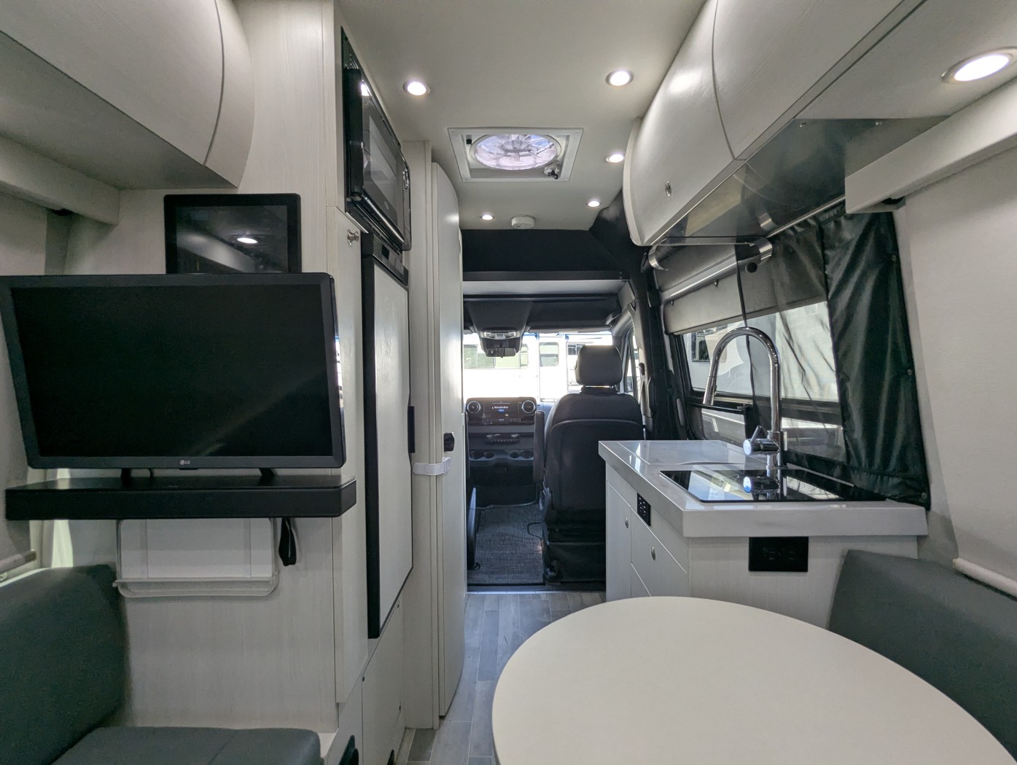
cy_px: 382
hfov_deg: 94.4
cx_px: 508
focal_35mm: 16
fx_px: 471
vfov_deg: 78.2
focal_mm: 2.35
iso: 169
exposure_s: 1/219
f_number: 2.2
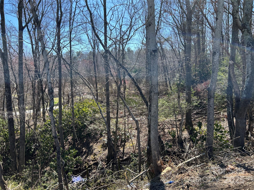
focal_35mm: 26
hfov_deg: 67.3
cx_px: 127
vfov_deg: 53.1
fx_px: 191
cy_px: 95
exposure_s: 1/1344
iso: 50
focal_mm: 5.7
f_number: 1.5
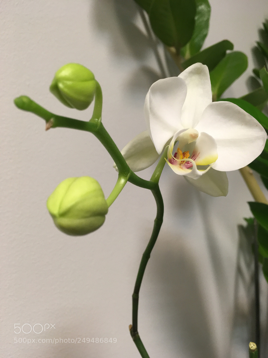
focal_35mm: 29
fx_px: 299
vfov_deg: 61.7
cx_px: 134
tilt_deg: +3.4
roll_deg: -9.5
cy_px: 179
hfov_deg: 48.2
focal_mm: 4.15
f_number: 2.2
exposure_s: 1/33
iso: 125
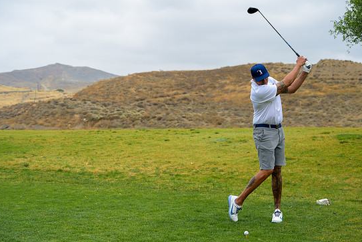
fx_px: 633
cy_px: 115
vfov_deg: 21.6
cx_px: 175
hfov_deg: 31.9
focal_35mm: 63
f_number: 4
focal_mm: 59
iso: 800
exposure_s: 1/2500
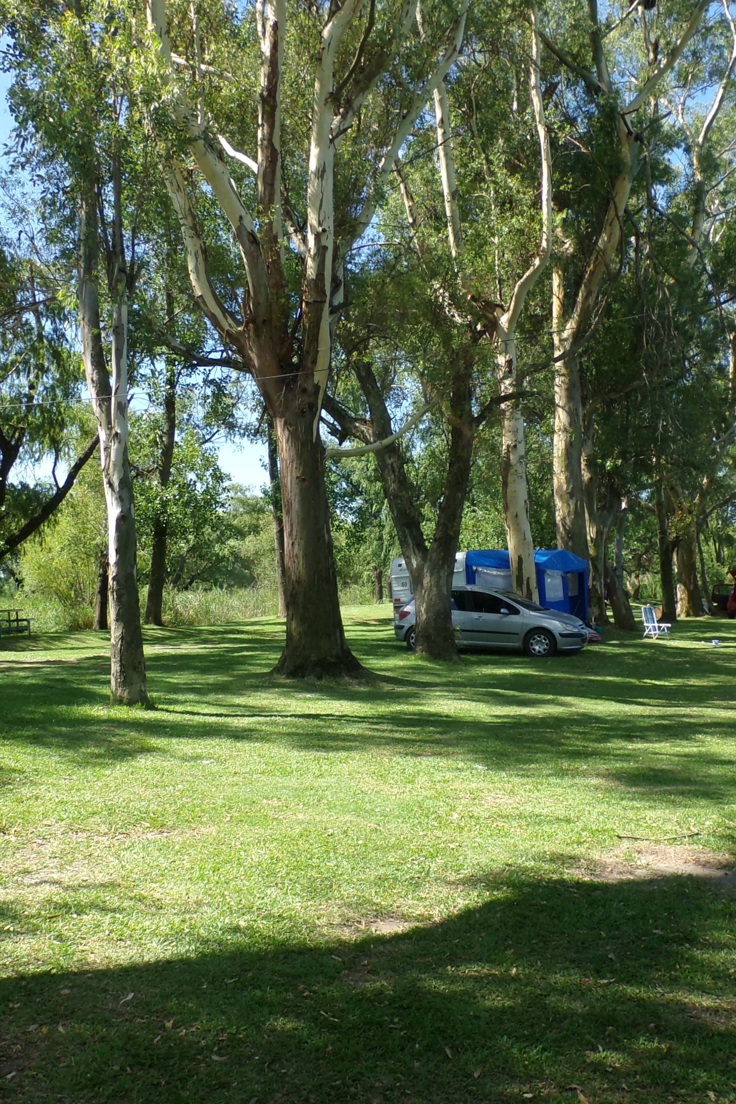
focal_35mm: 37
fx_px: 1134
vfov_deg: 51.9
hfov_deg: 35.9
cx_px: 391
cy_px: 562
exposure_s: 1/120
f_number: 7.52
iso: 100
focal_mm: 4.7
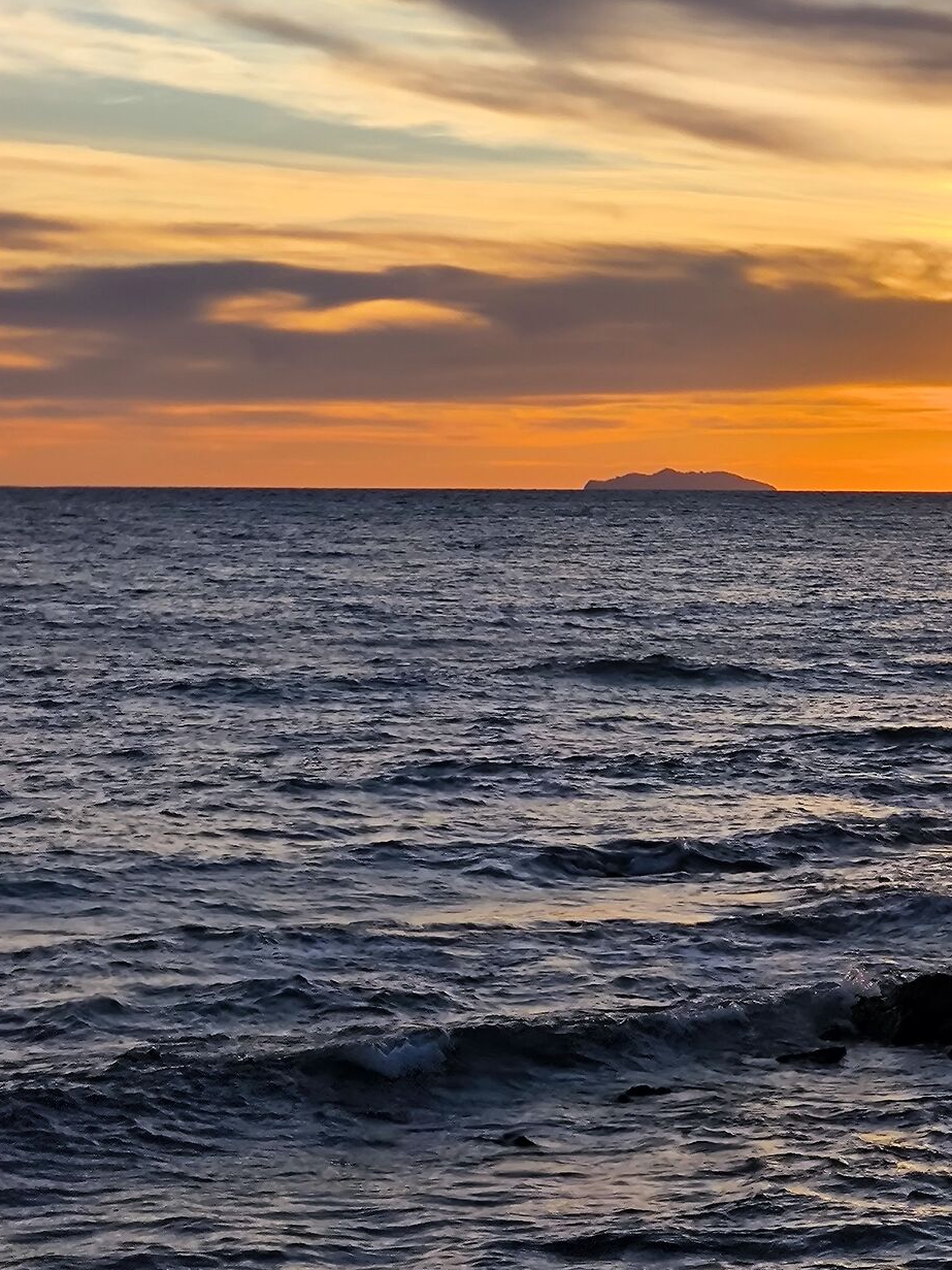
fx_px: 4218
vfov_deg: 17.1
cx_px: 906
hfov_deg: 12.7
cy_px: 493
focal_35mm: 115
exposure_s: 1/1225
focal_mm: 7.1
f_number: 1.9
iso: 50
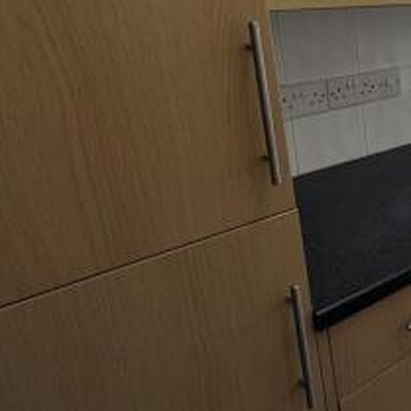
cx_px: 541
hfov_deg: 34.7
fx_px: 430
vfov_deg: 48.9
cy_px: 97
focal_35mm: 32
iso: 42
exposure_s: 1/100
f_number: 2.2
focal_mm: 1.95
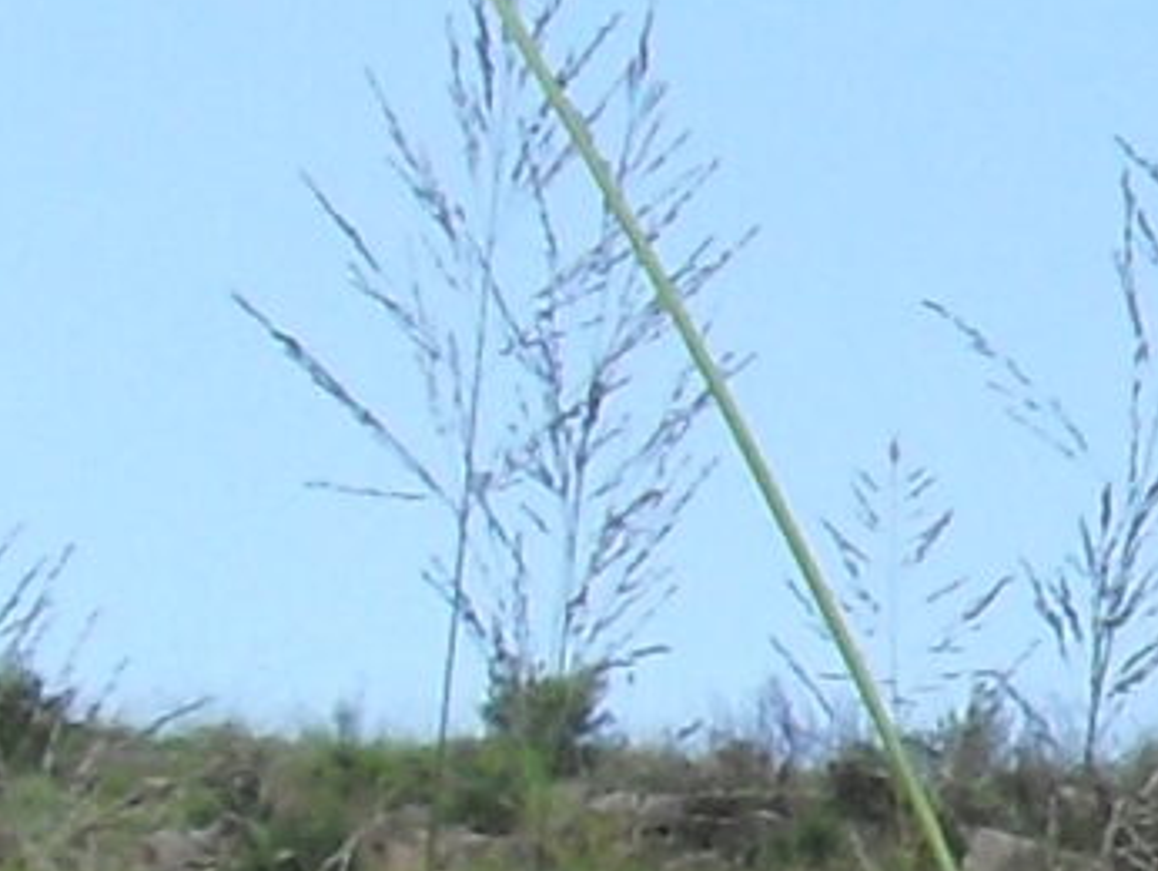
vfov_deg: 5.3
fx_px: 9407
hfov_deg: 6.2
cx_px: 4167
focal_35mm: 281
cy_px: 616
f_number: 8.3
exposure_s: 1/125
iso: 80
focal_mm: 6.3
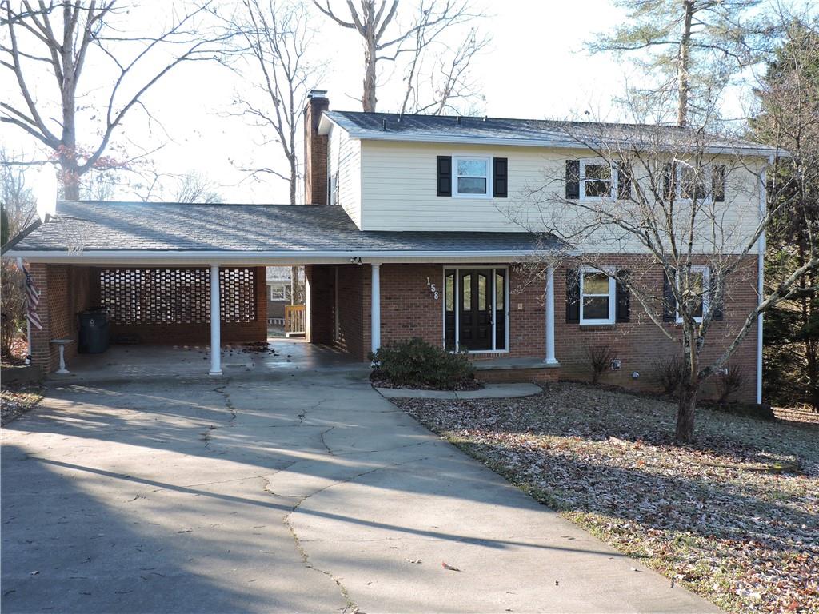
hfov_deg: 52.6
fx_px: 828
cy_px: 307
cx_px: 410
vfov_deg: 40.7
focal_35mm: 35
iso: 100
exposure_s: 1/160
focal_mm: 6.2
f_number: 3.3
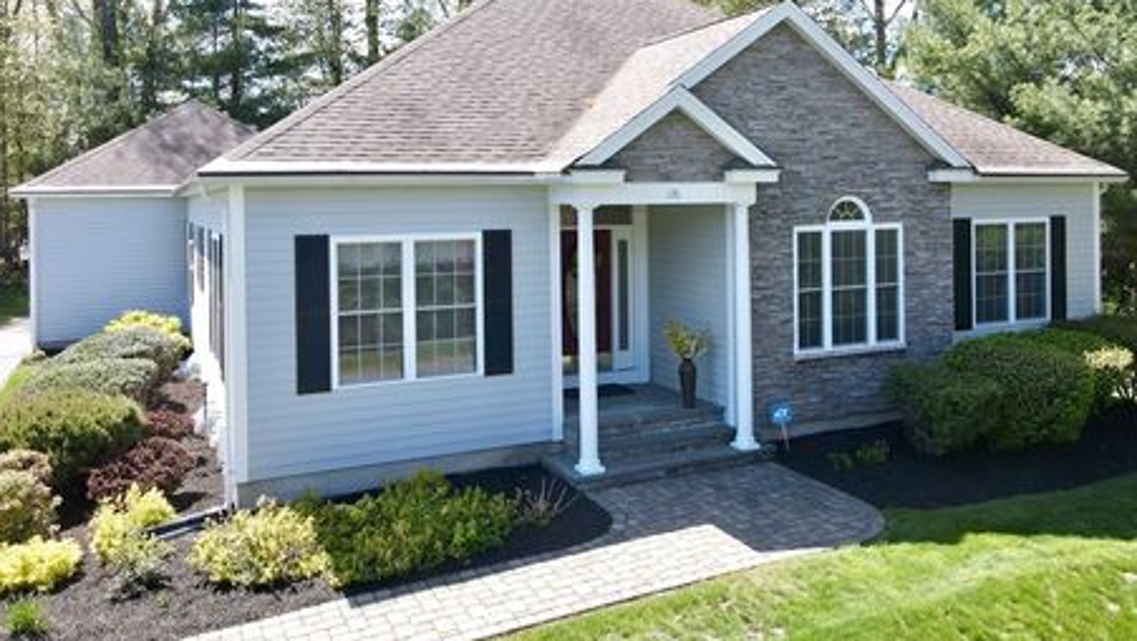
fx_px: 875
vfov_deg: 39.7
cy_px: 206
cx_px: 597
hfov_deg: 66.0
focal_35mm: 29
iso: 100
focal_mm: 4.5
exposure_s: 1/160
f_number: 2.8
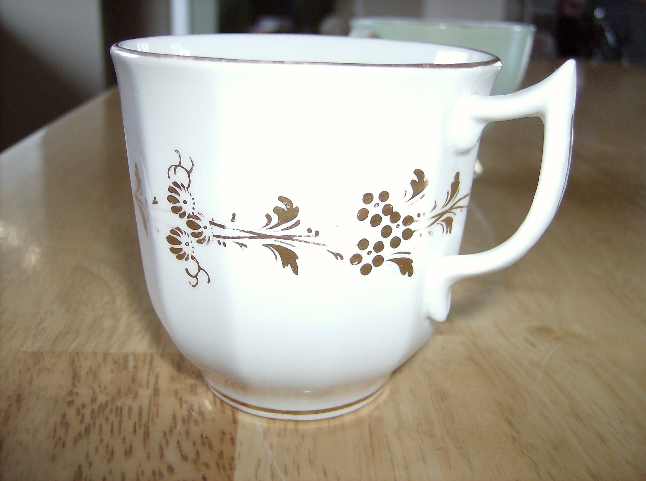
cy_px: 240
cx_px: 323
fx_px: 670
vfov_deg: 39.5
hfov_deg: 51.5
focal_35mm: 36
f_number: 2.8
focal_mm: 6
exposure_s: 1/60
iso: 200
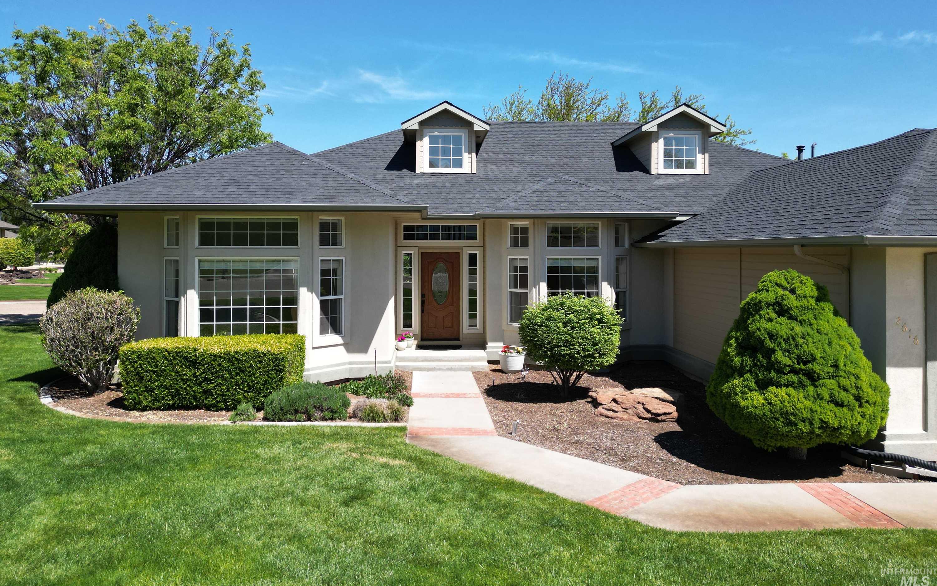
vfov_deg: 47.4
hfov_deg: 70.4
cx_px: 474
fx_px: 664
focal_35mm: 26
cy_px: 245
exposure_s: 1/2000
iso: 120
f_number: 1.7
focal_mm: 6.72
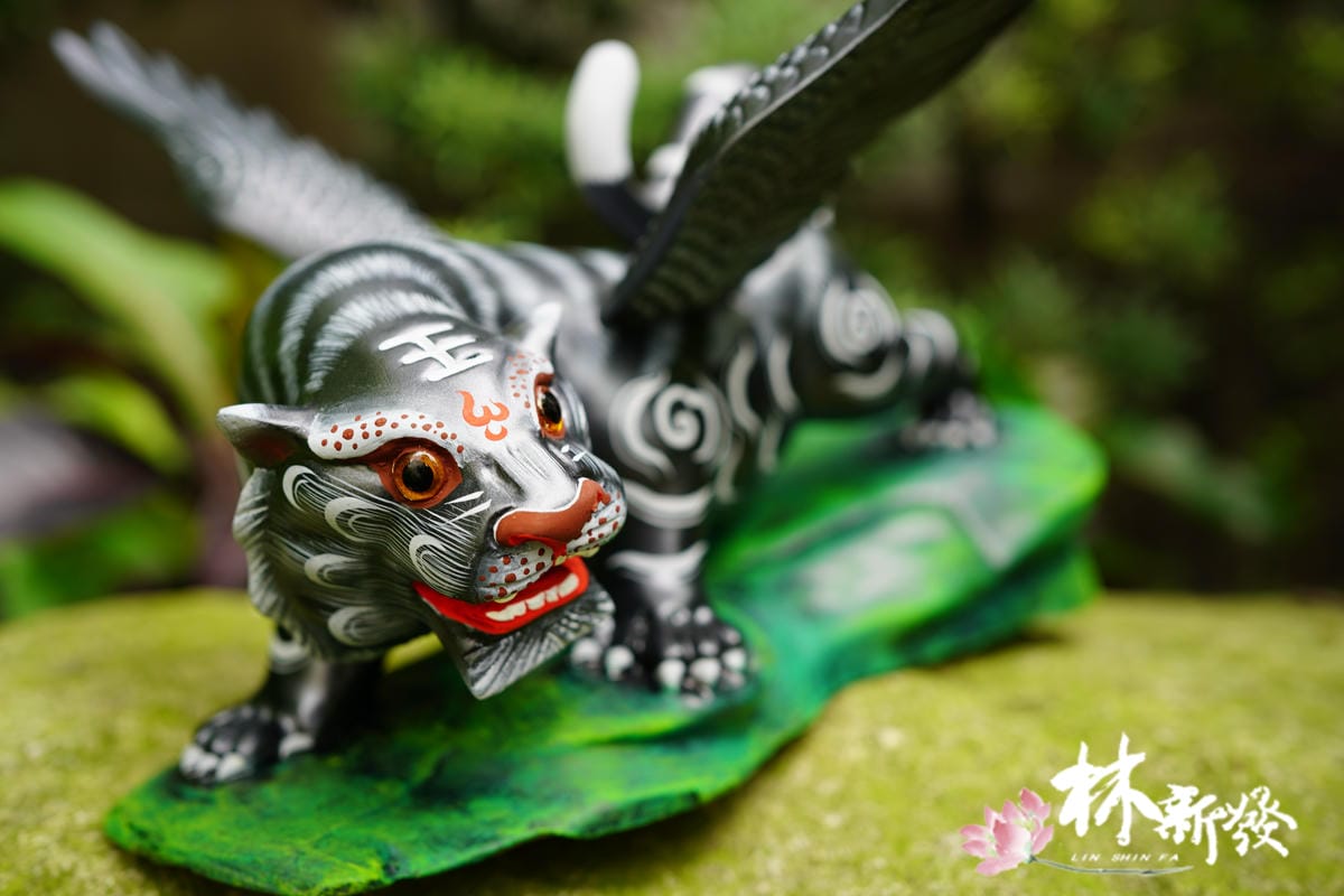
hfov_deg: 54.4
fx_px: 1307
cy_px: 448
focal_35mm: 35
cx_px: 672
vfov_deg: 37.9
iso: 100
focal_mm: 35
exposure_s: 1/60
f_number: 4.5
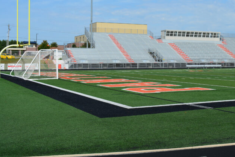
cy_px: 47
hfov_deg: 33.0
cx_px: 188
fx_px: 385
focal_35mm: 59
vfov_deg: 22.9
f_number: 11
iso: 100
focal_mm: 24
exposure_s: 1/160
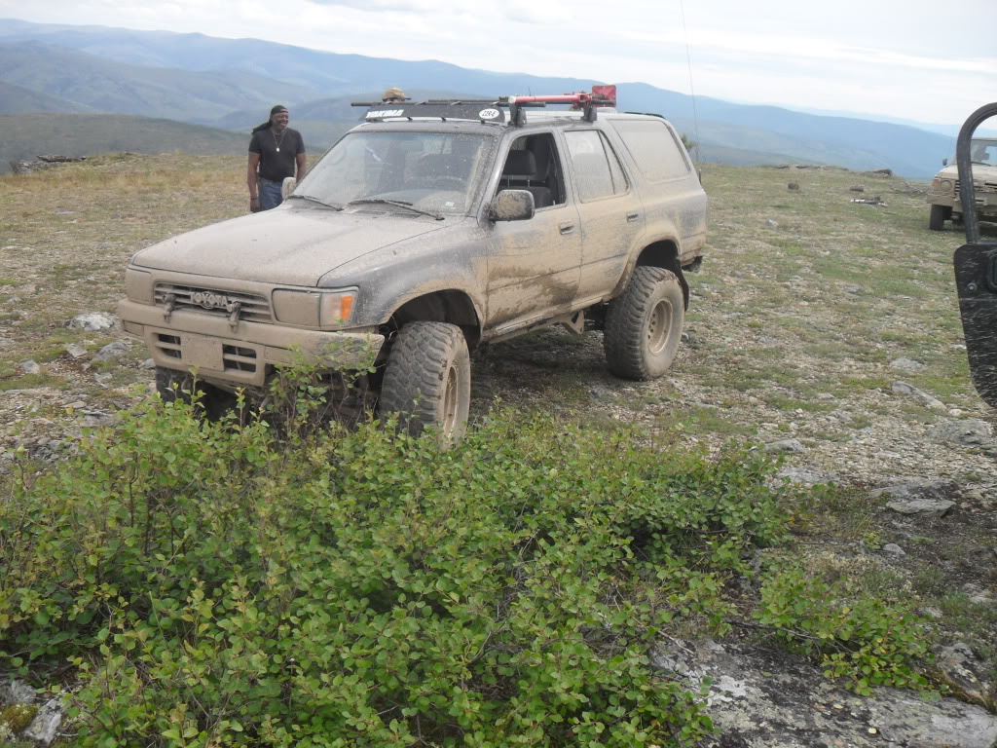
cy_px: 374
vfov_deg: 40.7
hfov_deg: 52.6
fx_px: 1008
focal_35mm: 35
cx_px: 498
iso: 100
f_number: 8.9
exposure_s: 1/90
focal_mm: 6.2
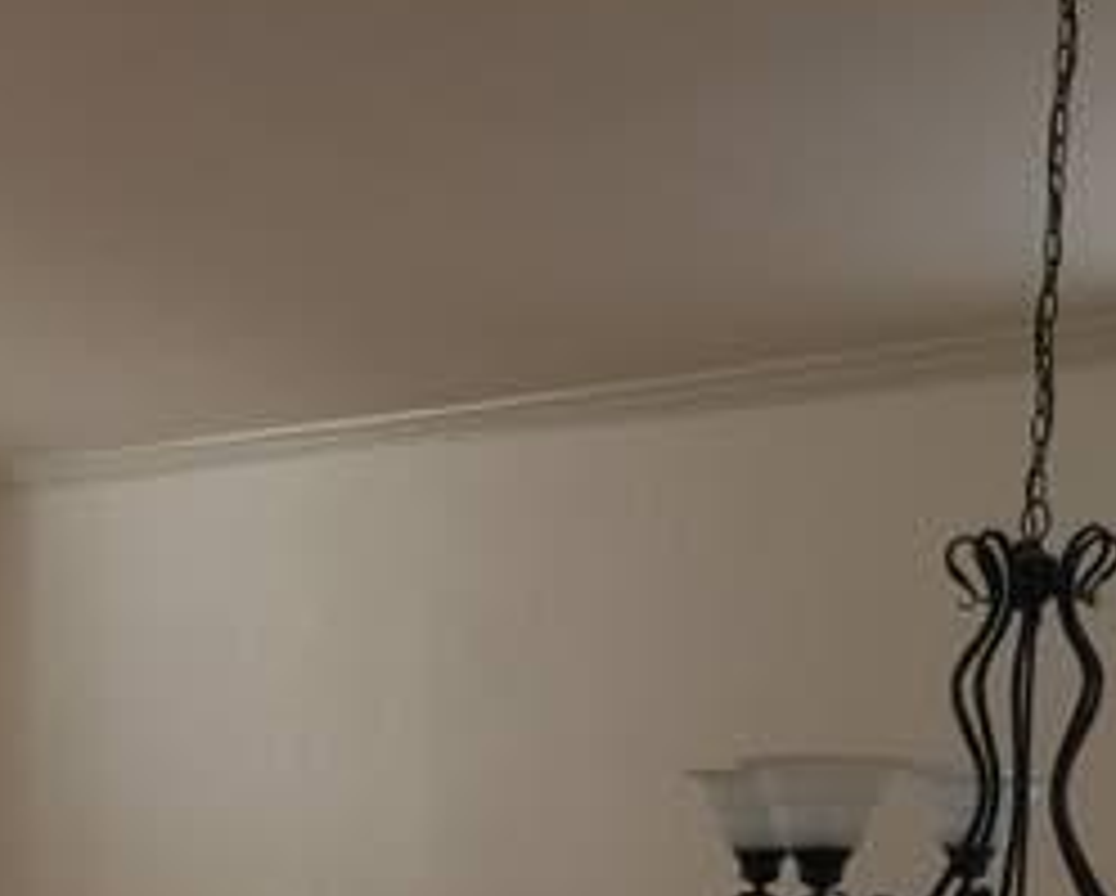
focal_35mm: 73
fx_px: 2414
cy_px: 1022
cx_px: 122
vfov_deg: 19.9
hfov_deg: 25.3
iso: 32
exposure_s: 1/15
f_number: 2.2
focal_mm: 4.15
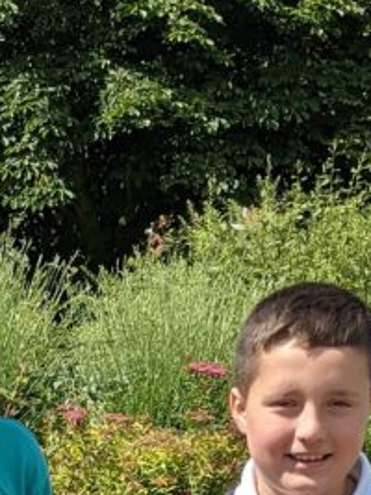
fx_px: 1974
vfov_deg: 13.1
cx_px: -269
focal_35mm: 138
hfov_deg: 10.2
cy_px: 848
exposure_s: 1/2611
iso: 50
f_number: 1.73
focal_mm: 4.38
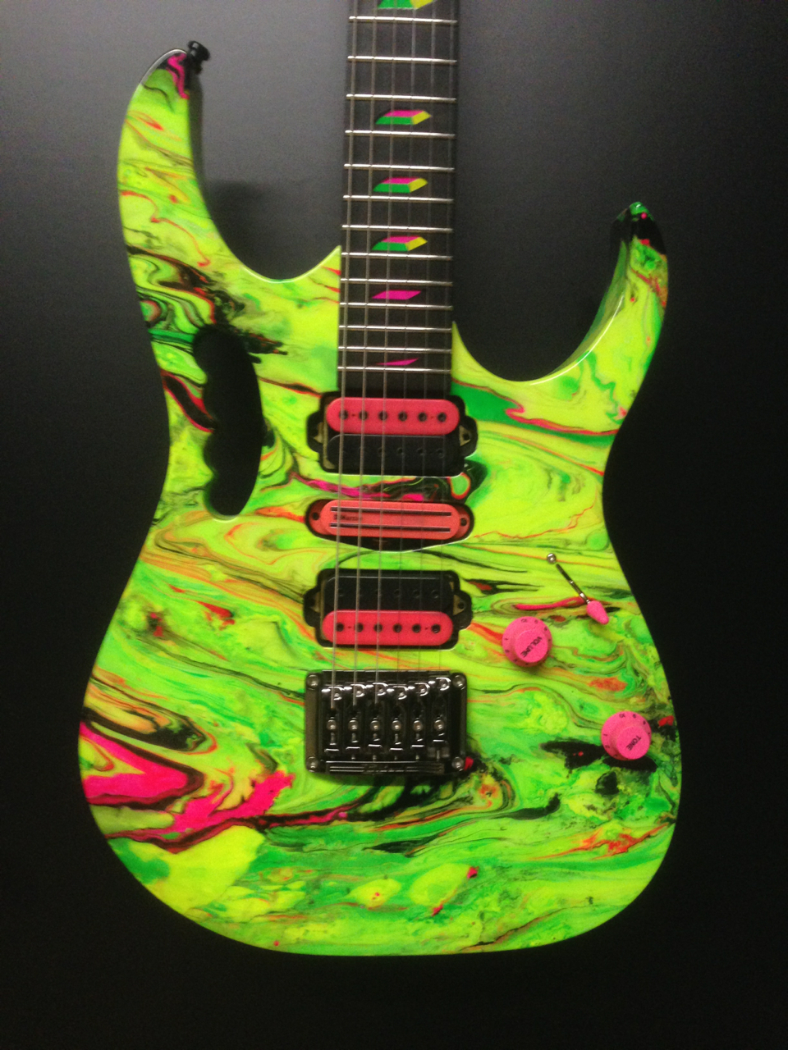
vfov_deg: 55.4
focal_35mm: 33
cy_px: 525
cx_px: 394
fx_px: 1002
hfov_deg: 42.9
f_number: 2.4
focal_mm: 4.12
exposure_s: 1/20
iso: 320
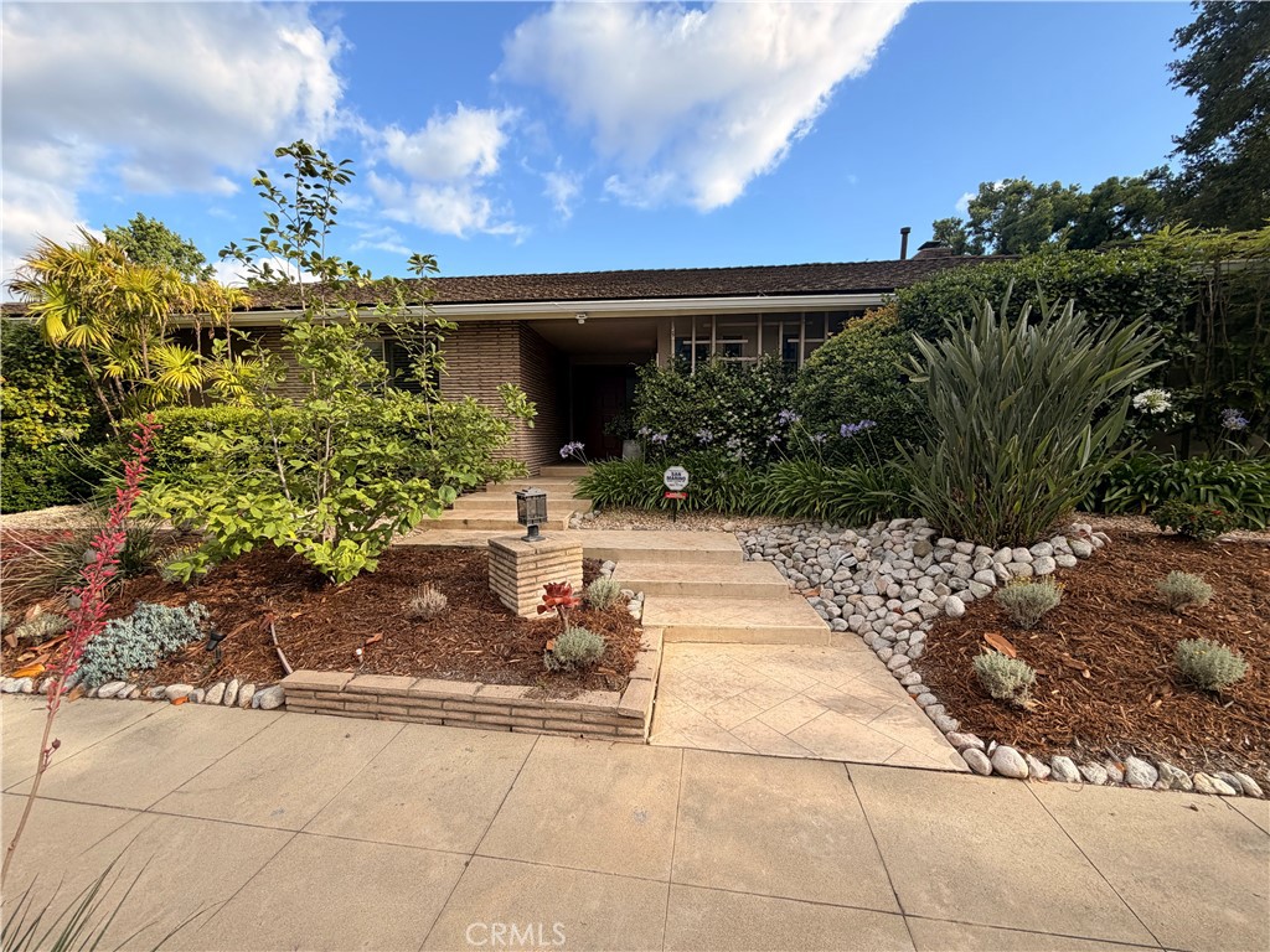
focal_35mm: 14
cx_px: 635
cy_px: 476
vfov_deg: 85.7
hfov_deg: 102.1
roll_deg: -0.3
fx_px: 514
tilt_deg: -4.4
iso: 40
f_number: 2.2
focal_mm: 2.22
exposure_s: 1/607
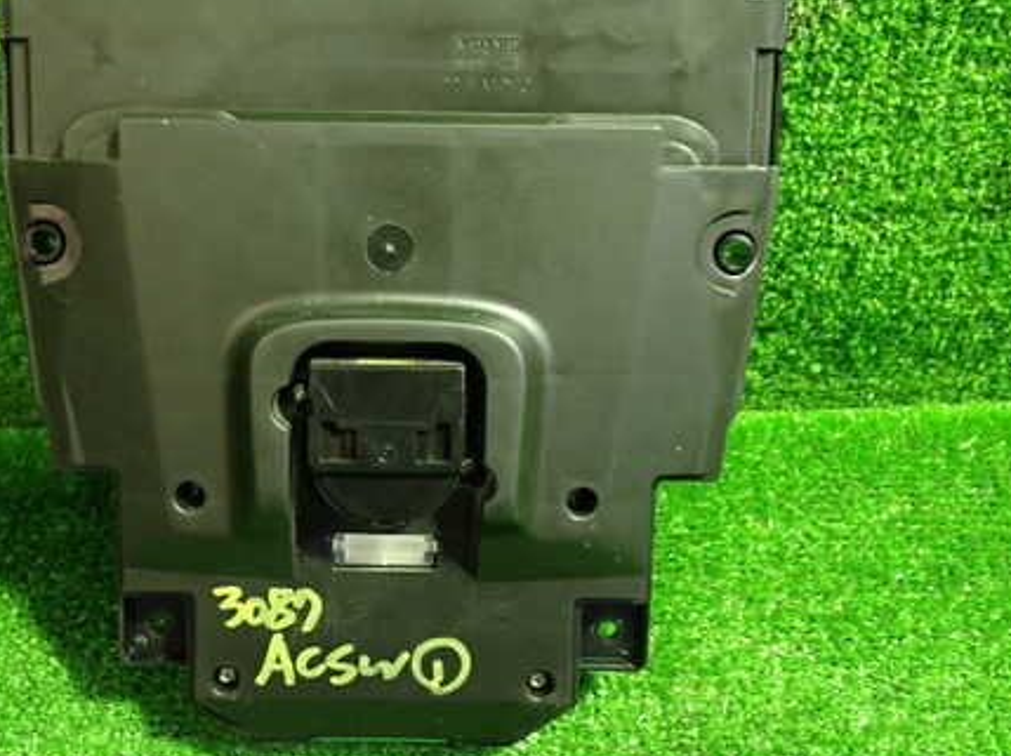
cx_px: 396
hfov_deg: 44.6
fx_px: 1226
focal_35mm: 42
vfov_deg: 34.3
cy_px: 339
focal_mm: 5.4
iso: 640
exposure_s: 1/30
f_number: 2.3
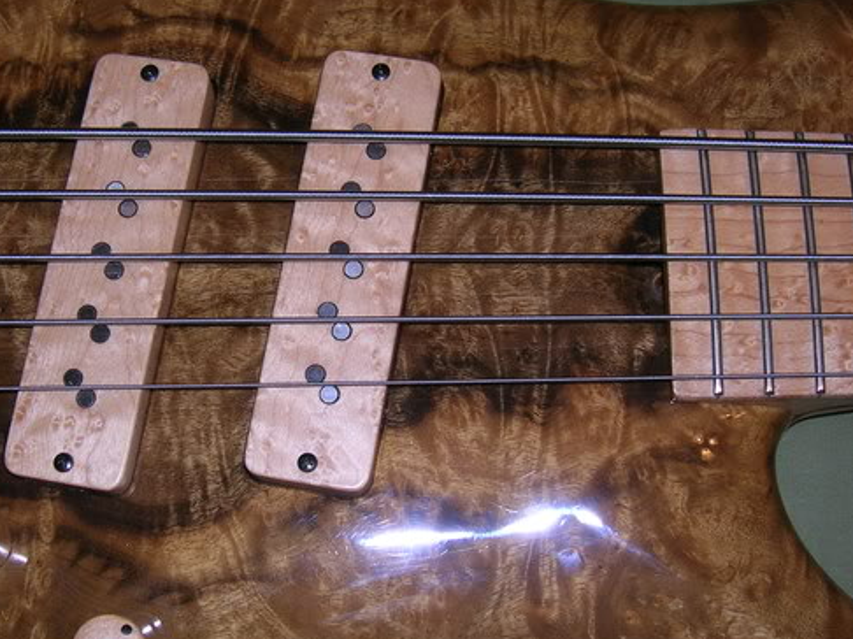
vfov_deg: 26.1
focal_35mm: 56
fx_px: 1379
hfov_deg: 34.2
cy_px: 321
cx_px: 318
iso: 50
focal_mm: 5.7
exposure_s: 1/60.1
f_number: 2.9
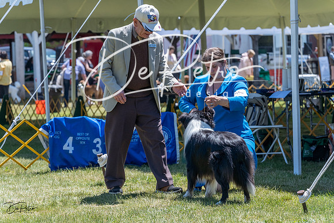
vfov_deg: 10.6
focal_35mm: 130
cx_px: 167
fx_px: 1206
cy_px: 112
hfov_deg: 15.8
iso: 1250
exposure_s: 1/1600
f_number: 7.1
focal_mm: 130
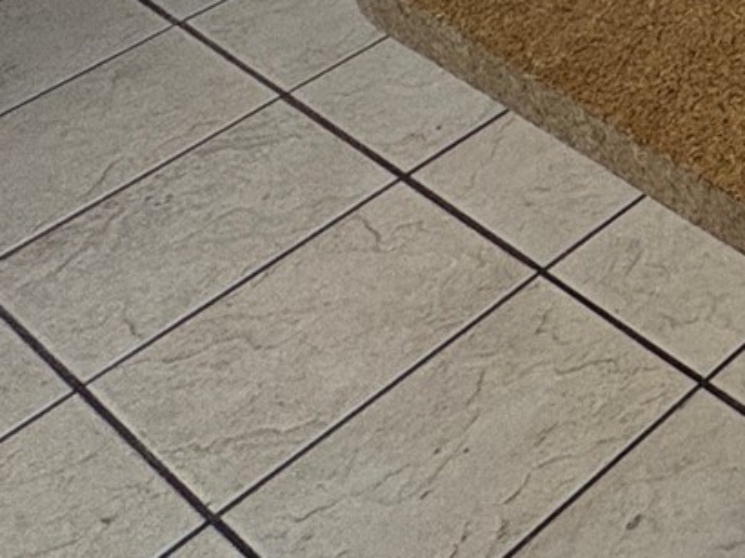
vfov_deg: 14.6
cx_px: 1623
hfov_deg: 16.9
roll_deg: +1.0
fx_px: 1506
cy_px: -742
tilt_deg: -14.1
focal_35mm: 70
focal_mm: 2.22
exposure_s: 1/60
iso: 160
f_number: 2.2
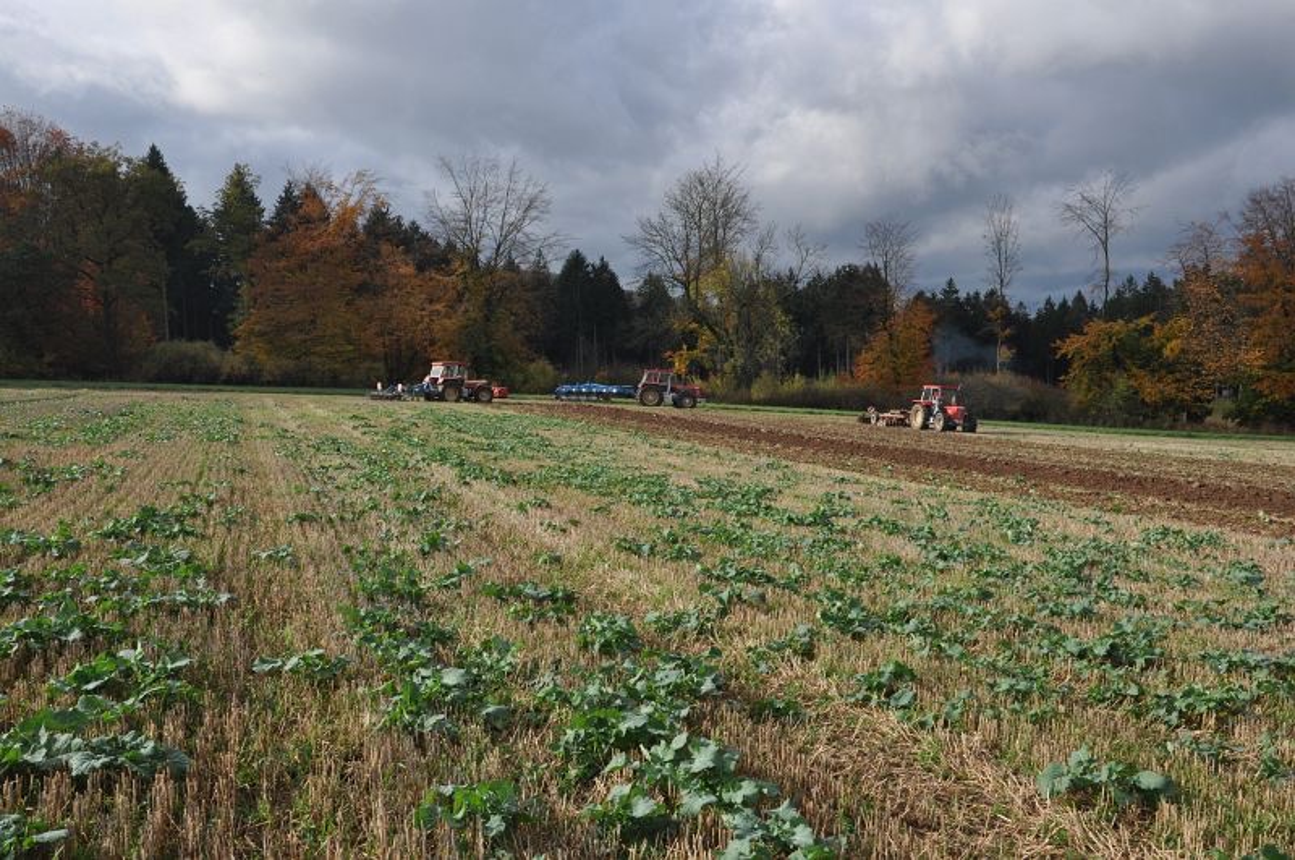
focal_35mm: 34
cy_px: 430
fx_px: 1239
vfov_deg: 38.3
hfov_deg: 55.2
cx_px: 648
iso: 200
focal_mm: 23
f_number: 9
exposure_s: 1/320
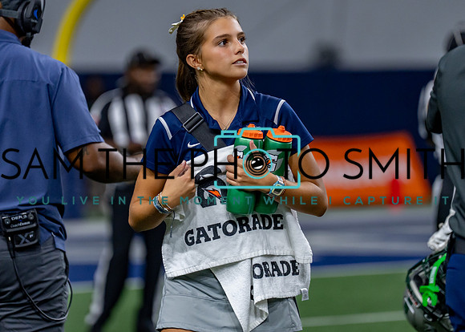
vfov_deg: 5.2
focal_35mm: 279
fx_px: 3685
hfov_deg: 7.2
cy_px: 137
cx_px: 237
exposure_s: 1/1000
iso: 1250
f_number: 2.8
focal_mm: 194
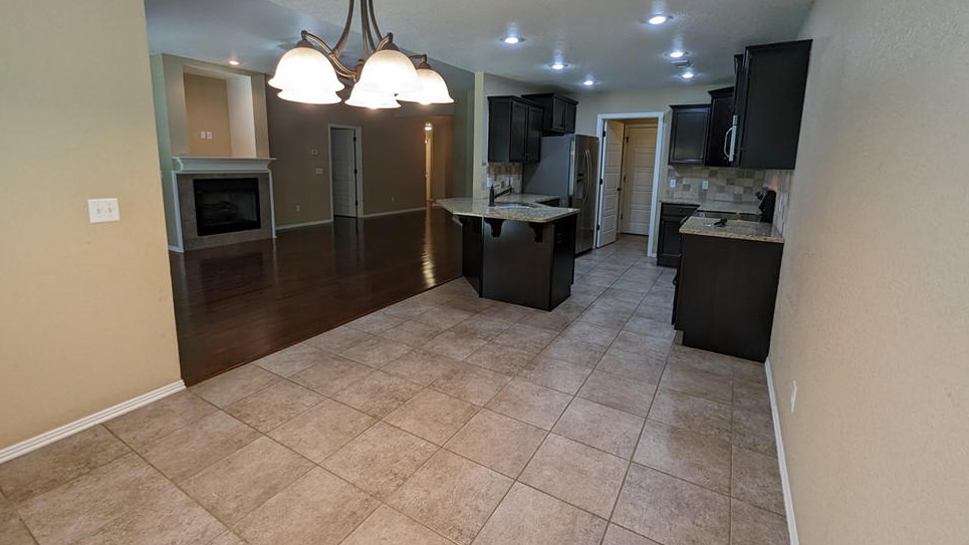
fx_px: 385
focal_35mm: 15
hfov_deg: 102.9
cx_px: 467
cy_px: 227
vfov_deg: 70.0
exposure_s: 1/30
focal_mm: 1.95
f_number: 2.2
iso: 47
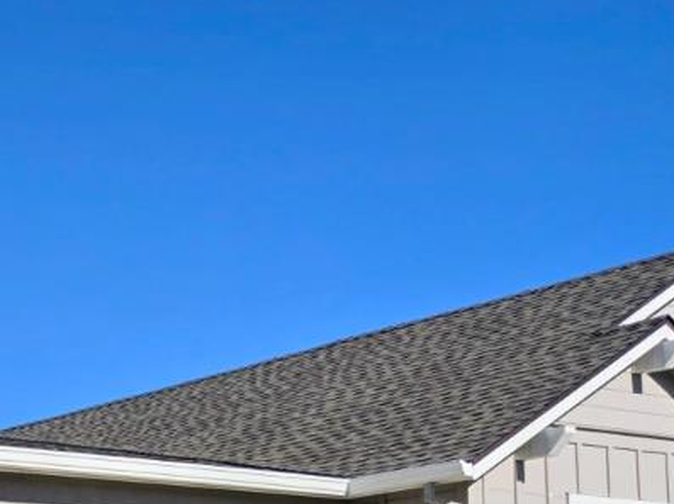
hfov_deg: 18.4
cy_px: 651
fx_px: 1692
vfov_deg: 16.1
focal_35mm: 87
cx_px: -492
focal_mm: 5.4
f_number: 1.8
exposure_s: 1/2961
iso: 25
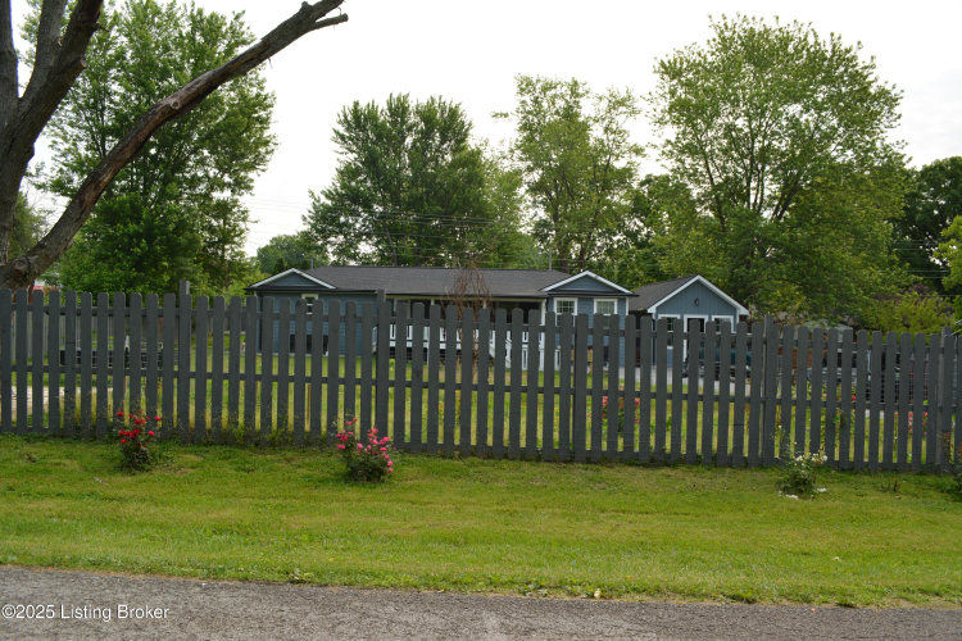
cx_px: 481
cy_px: 320
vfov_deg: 47.9
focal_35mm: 27
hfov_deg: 67.4
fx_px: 721
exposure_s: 1/200
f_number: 7.1
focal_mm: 18
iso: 100
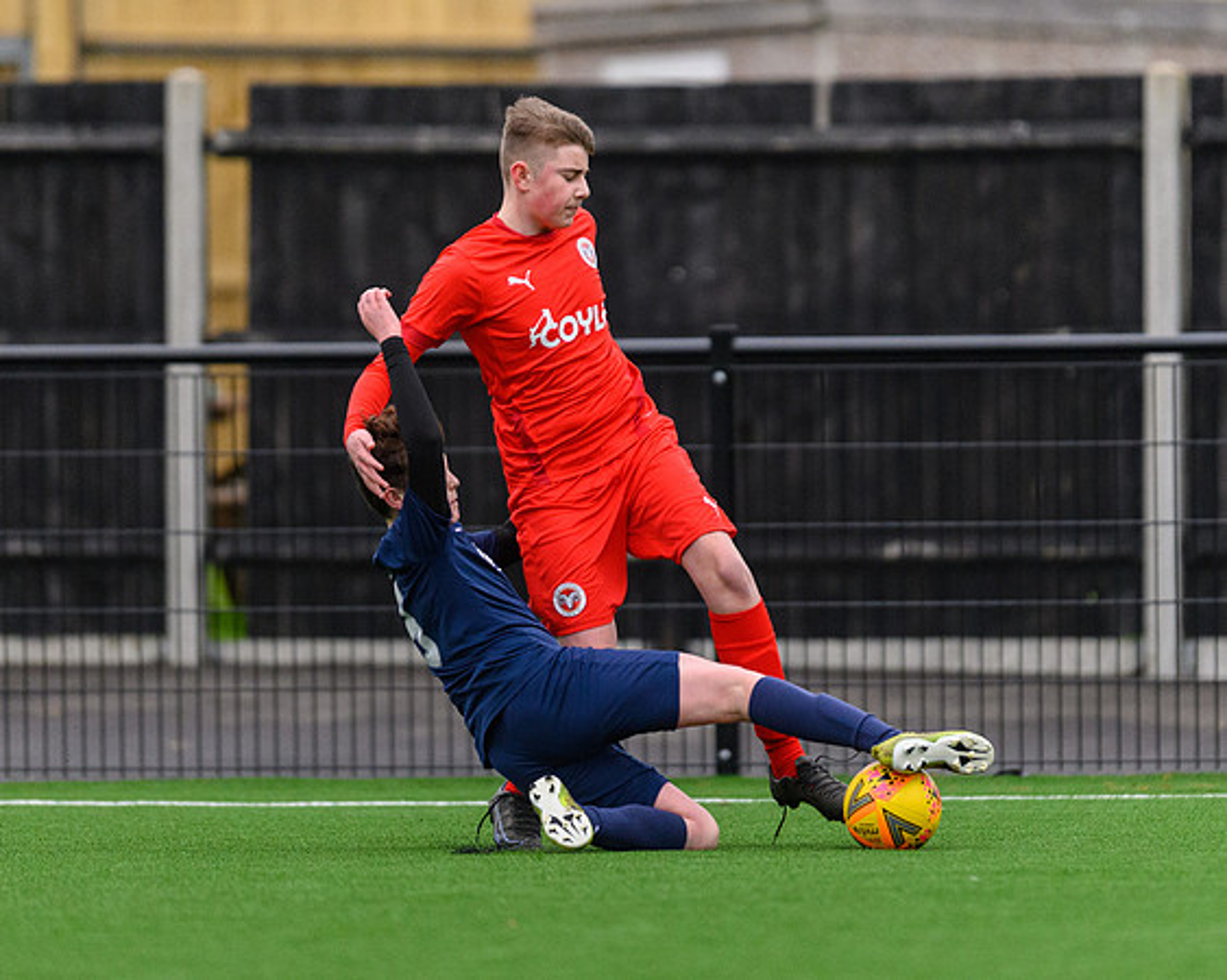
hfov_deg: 3.2
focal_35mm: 614
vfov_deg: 2.5
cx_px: 628
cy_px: 518
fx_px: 22294
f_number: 2.8
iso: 5000
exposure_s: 1/2000
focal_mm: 400
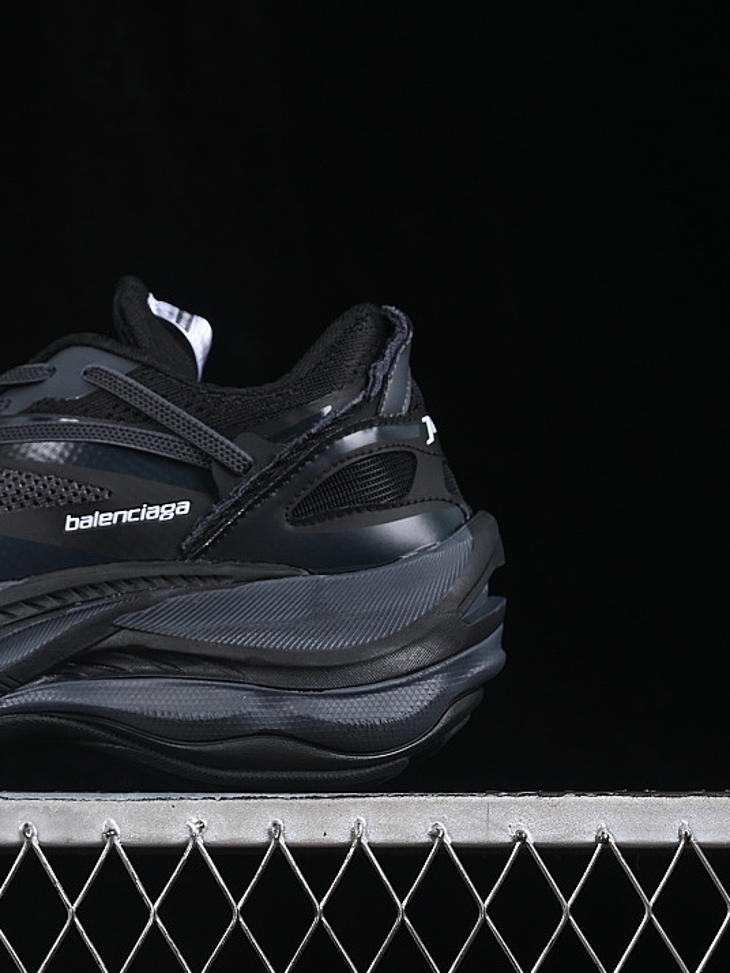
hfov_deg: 13.4
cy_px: 488
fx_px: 3063
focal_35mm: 109
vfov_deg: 18.0
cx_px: 15
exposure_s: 1/60
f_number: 6.3
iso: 160
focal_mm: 50
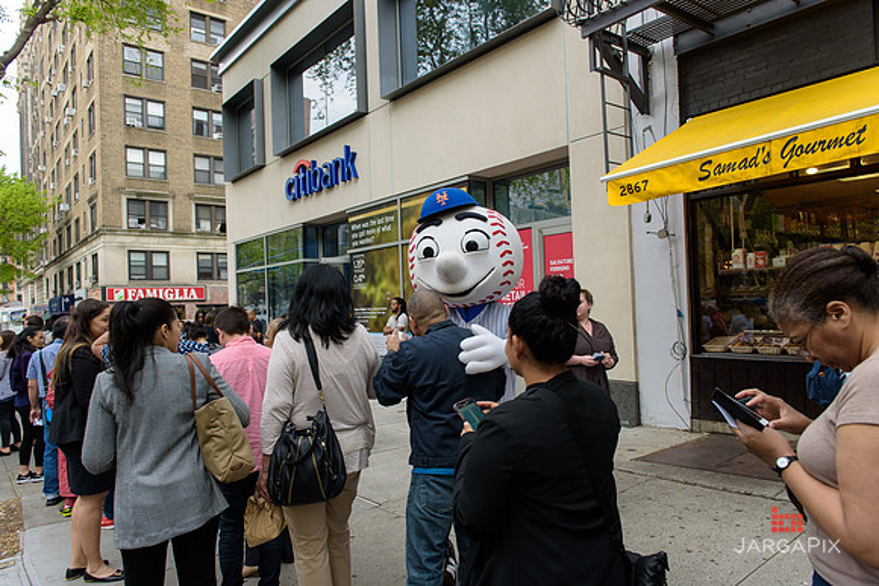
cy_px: 293
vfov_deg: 53.2
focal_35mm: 24
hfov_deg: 73.7
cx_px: 440
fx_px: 586
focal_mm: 24
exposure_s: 1/250
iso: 200
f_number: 4
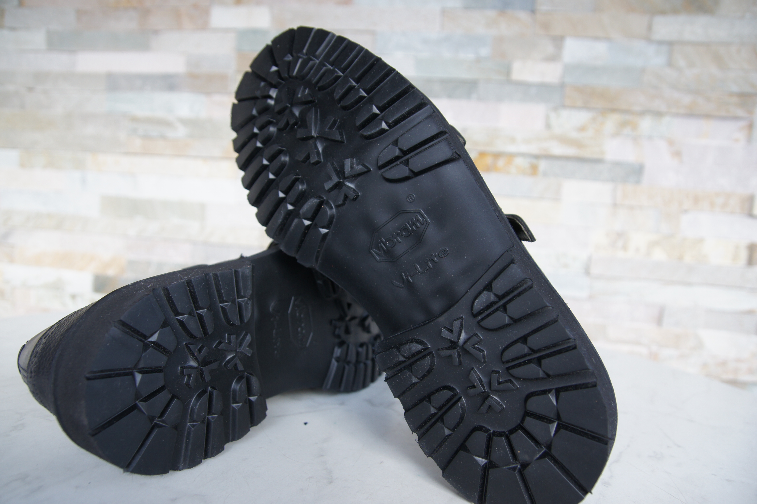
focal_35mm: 26
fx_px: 536
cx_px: 378
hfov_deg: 70.5
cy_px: 252
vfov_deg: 50.4
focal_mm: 17
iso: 200
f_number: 3.5
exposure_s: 1/40
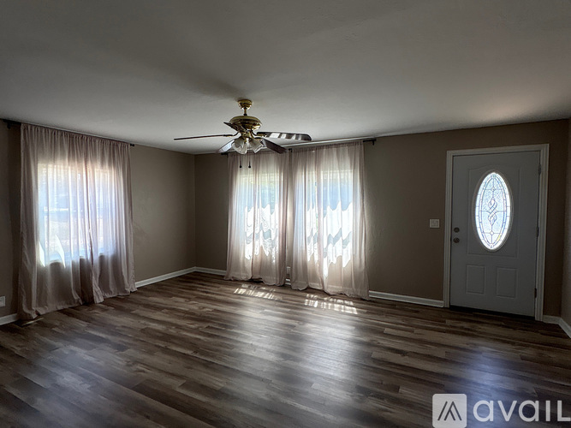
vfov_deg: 85.7
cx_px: 286
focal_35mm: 14
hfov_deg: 102.1
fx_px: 231
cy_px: 214
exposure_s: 1/127
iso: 80
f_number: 2.2
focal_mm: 2.22
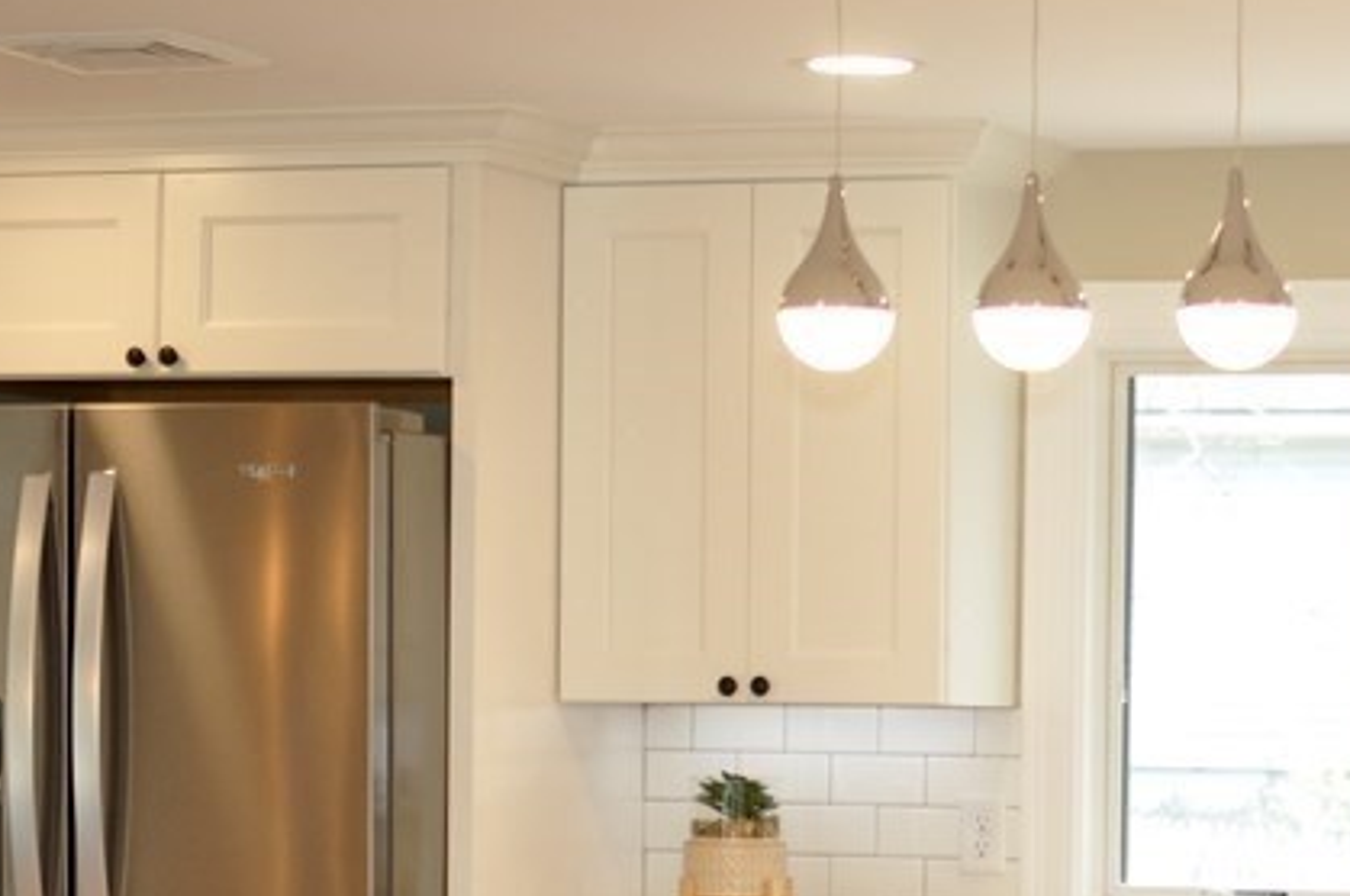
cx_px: 1598
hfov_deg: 15.5
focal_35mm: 128
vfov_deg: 10.6
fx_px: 4801
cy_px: 922
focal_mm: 35
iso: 400
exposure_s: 1/200
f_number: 2.5
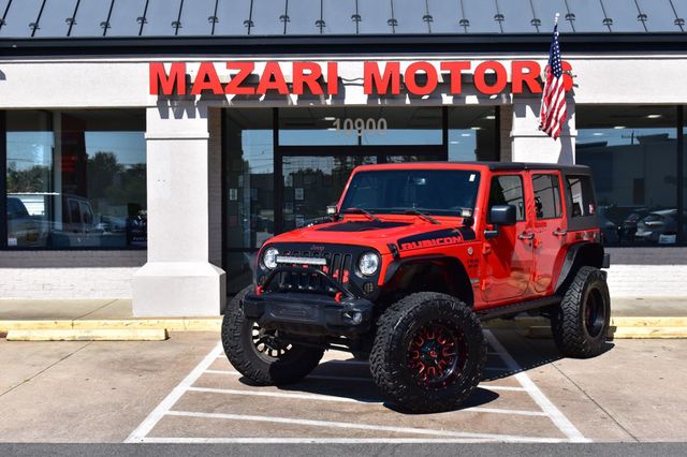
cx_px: 344
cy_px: 228
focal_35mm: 52
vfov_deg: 25.7
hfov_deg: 37.9
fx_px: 1001
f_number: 11
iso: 360
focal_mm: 35
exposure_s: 1/500
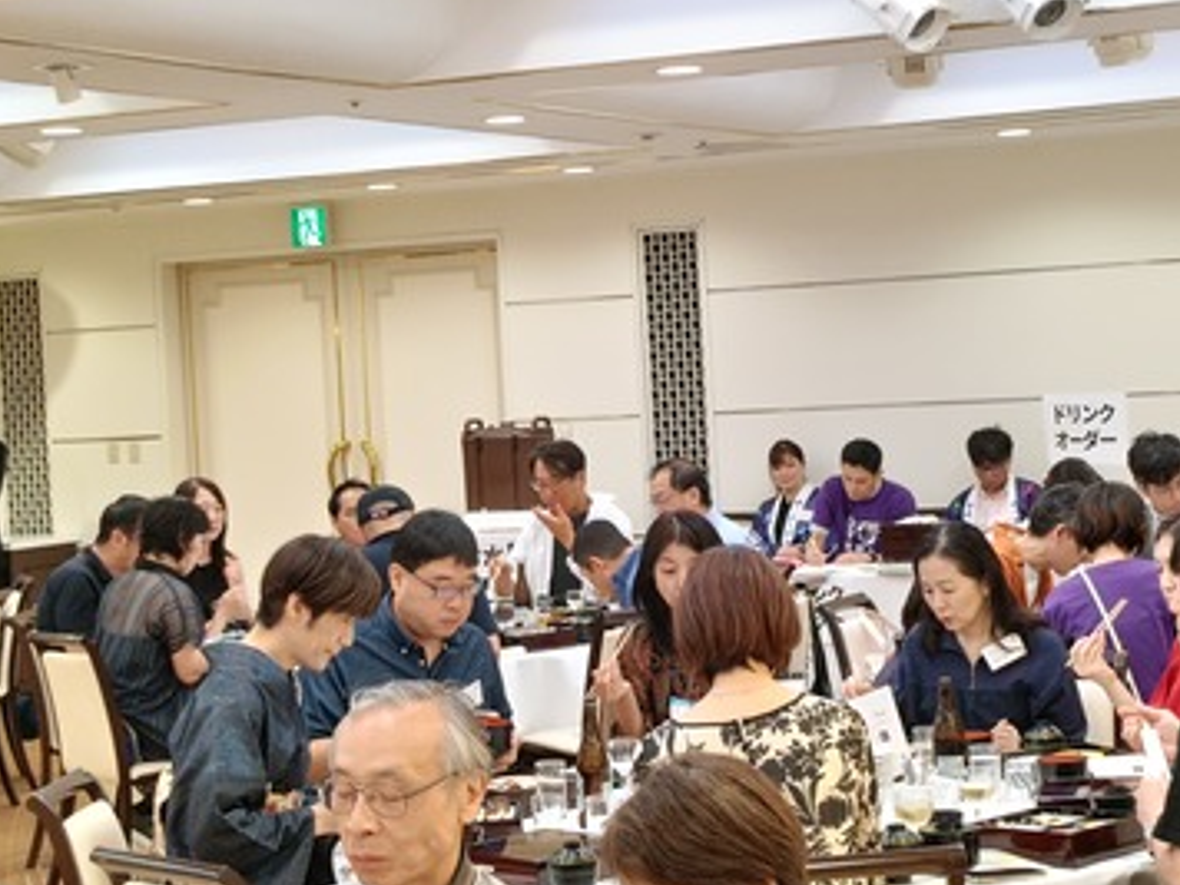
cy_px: 414
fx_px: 2761
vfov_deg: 18.2
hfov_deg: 24.1
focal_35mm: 81
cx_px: 656
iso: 400
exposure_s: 1/50
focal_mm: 4.7
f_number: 1.7
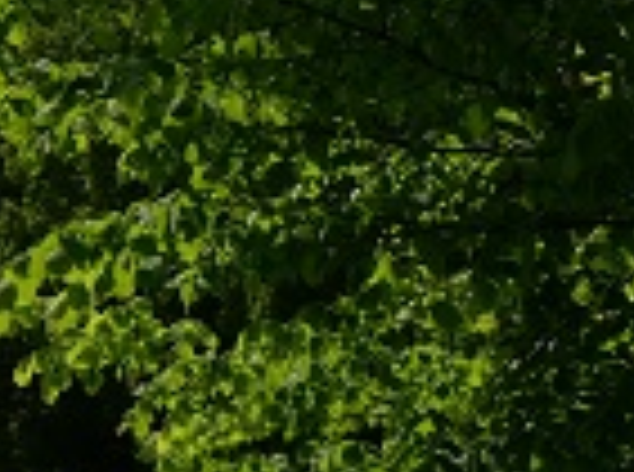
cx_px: -769
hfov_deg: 10.3
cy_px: 27
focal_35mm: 173
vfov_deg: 8.5
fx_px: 3160
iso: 200
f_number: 7.1
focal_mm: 19
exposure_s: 1/400
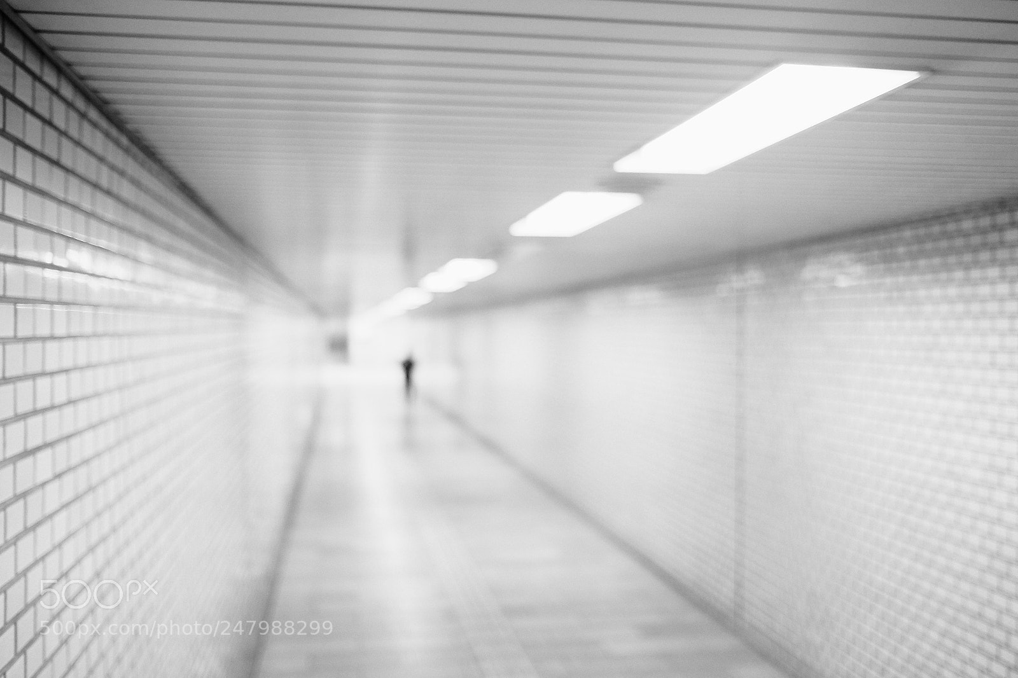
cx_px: 509
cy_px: 339
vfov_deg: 37.8
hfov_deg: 54.4
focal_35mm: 35
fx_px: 989
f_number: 1.4
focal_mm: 23
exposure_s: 1/100
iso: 1600
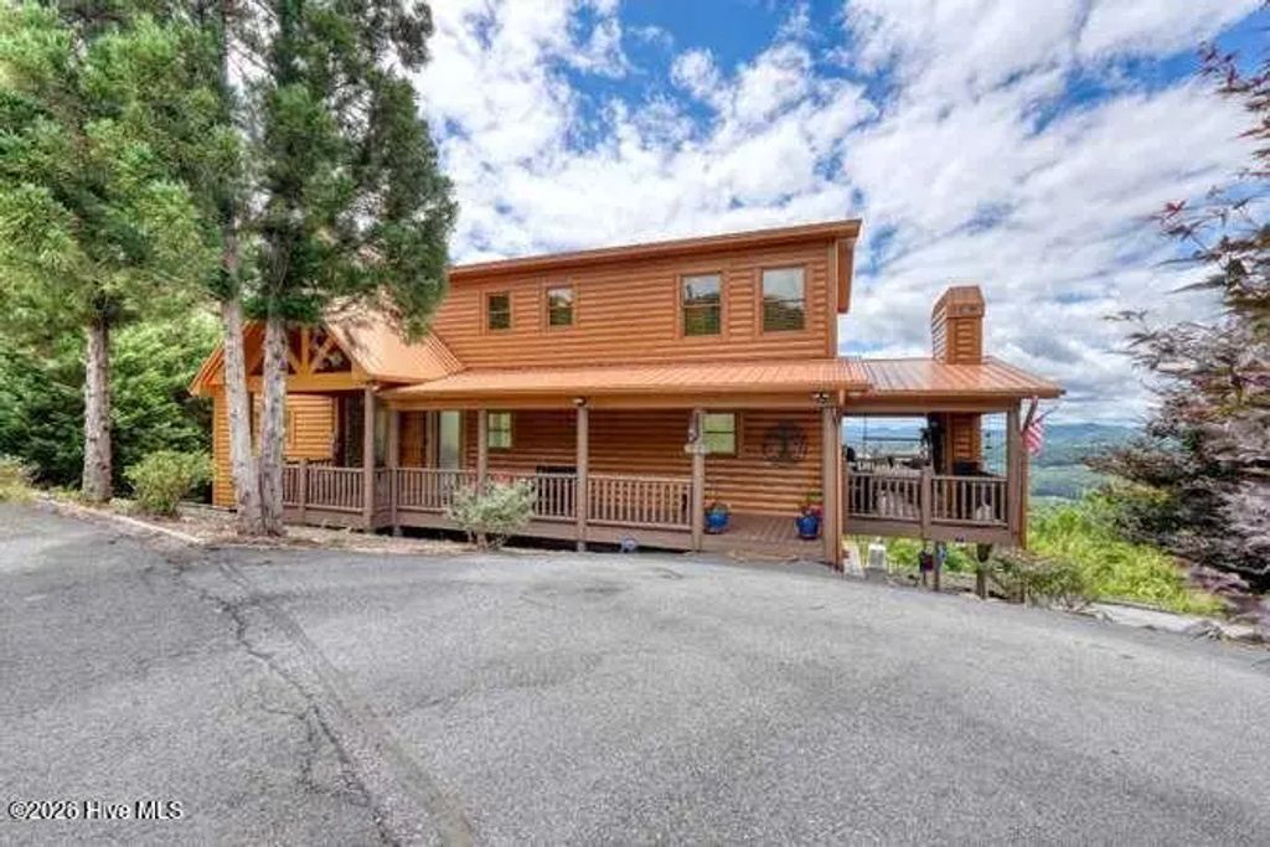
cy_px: 424
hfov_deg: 100.4
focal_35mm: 15
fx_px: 529
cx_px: 635
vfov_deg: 77.3
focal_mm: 10
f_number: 7.1
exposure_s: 1/40
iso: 100
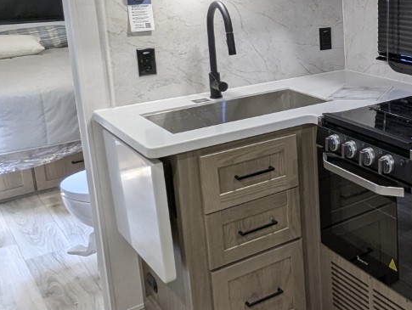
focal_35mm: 46
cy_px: 70
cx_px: 440
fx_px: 548
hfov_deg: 35.8
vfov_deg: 30.9
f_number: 2.2
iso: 55
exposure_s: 1/27.8
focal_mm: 2.35
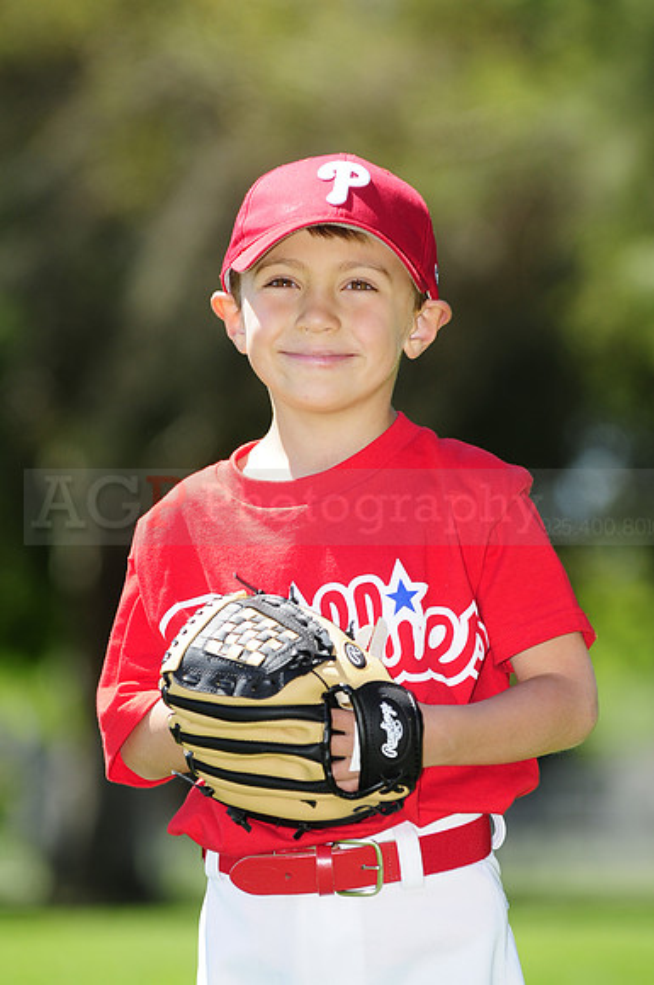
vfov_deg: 9.8
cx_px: 327
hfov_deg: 6.5
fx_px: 5739
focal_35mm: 210
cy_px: 492
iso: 200
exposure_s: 1/1000
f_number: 3.5
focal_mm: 140
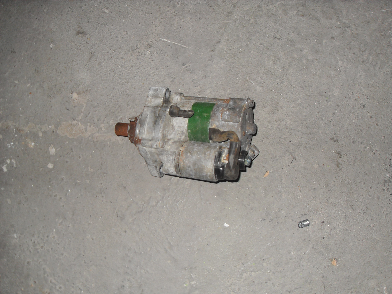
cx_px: 196
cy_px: 147
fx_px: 396
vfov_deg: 40.7
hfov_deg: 52.6
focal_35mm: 35
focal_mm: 6.3
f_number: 2.8
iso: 100
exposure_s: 1/45
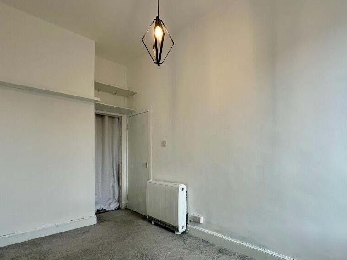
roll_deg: +0.4
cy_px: 157
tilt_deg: -1.1
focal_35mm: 19
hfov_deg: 84.6
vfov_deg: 67.9
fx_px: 190
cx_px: 179
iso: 100
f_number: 2.2
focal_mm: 2.22
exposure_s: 1/99
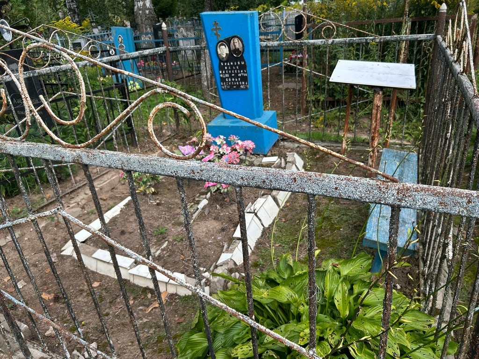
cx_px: 240
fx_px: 360
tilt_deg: -24.0
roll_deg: +7.0
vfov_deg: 53.1
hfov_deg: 67.3
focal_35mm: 26
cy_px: 180
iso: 50
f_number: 1.5
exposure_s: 1/1029
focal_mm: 5.7
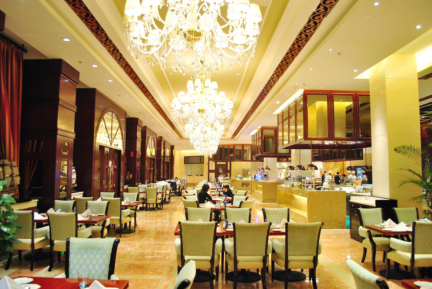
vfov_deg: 48.0
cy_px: 144
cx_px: 216
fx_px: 324
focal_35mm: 27
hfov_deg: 67.3
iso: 100
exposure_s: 1/4
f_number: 3.5
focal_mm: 18
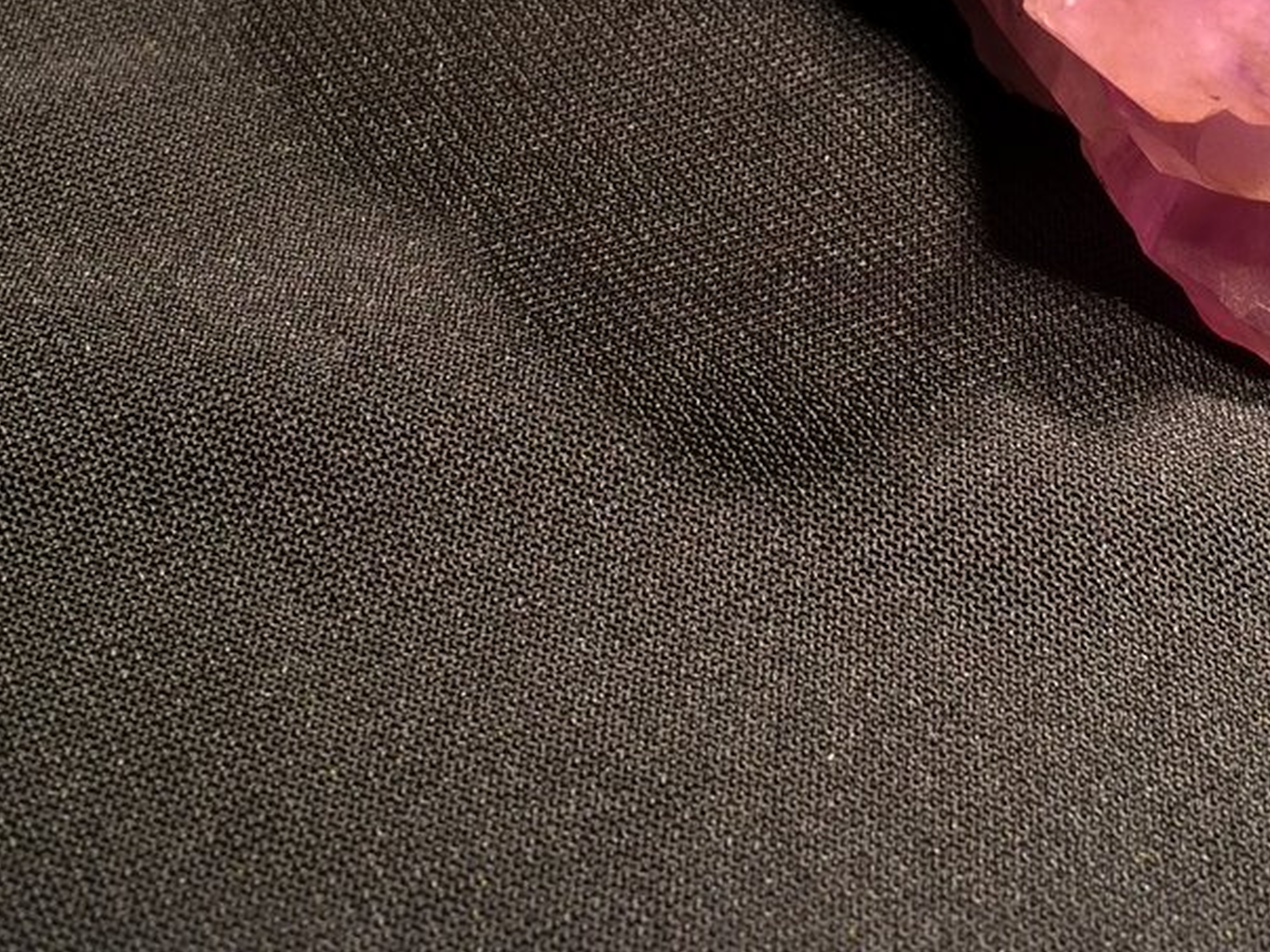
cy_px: -242
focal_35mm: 77
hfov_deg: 25.2
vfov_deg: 18.0
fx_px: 2824
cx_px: 830
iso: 32
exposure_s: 1/30
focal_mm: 4.15
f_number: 2.2
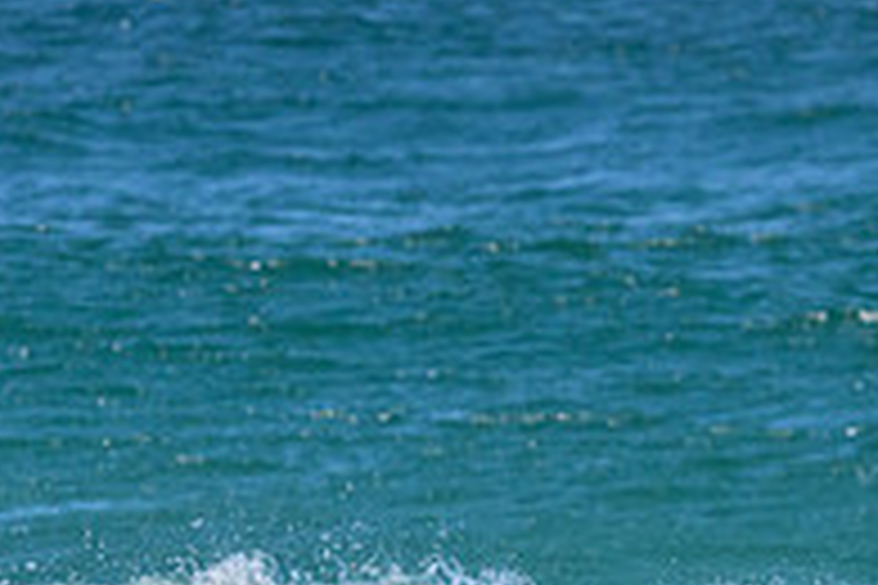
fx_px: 35507
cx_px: 509
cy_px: 736
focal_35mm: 1456
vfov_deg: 0.9
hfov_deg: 1.4
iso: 2800
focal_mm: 490
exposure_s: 1/2000
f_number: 10
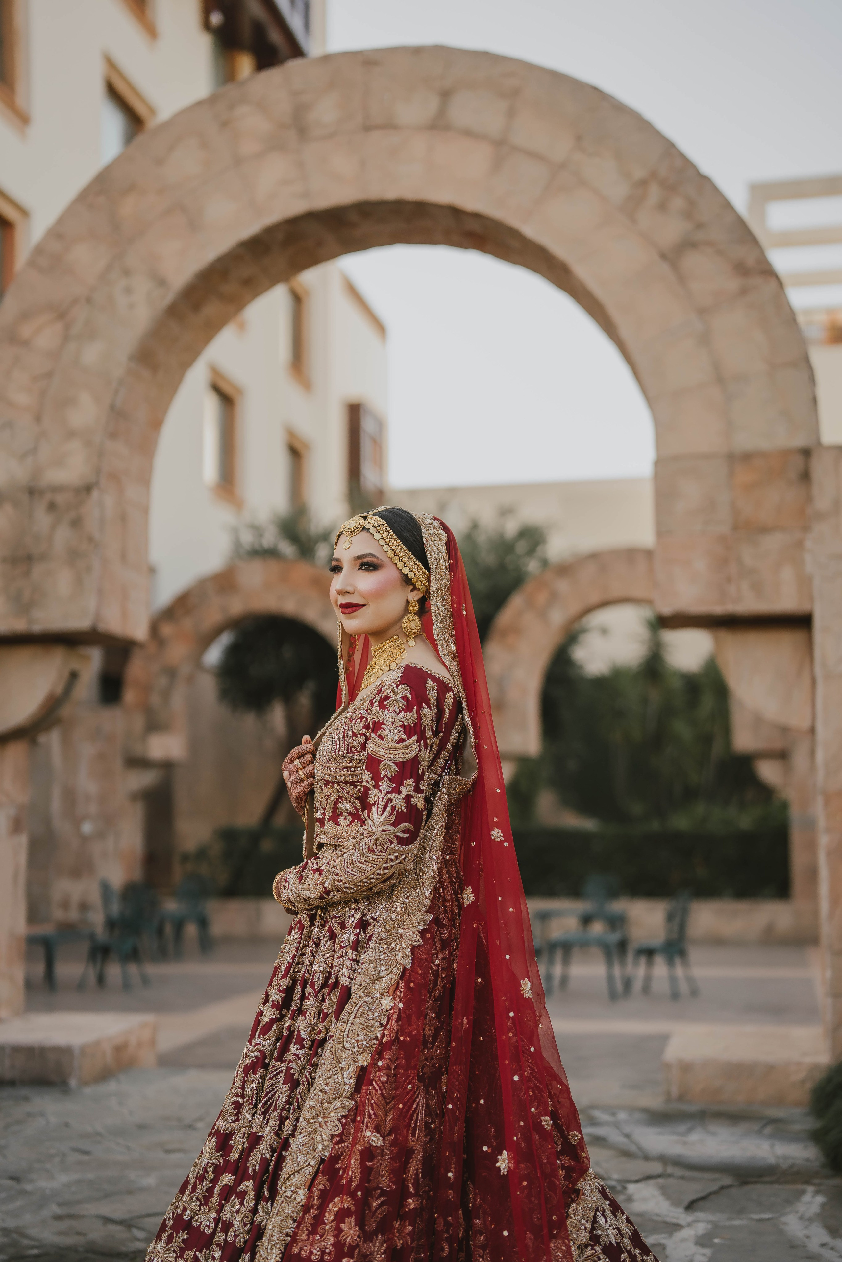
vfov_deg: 39.6
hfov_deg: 27.0
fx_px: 1754
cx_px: 421
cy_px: 631
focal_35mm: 50
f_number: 1.8
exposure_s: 1/2500
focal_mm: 50
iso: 500
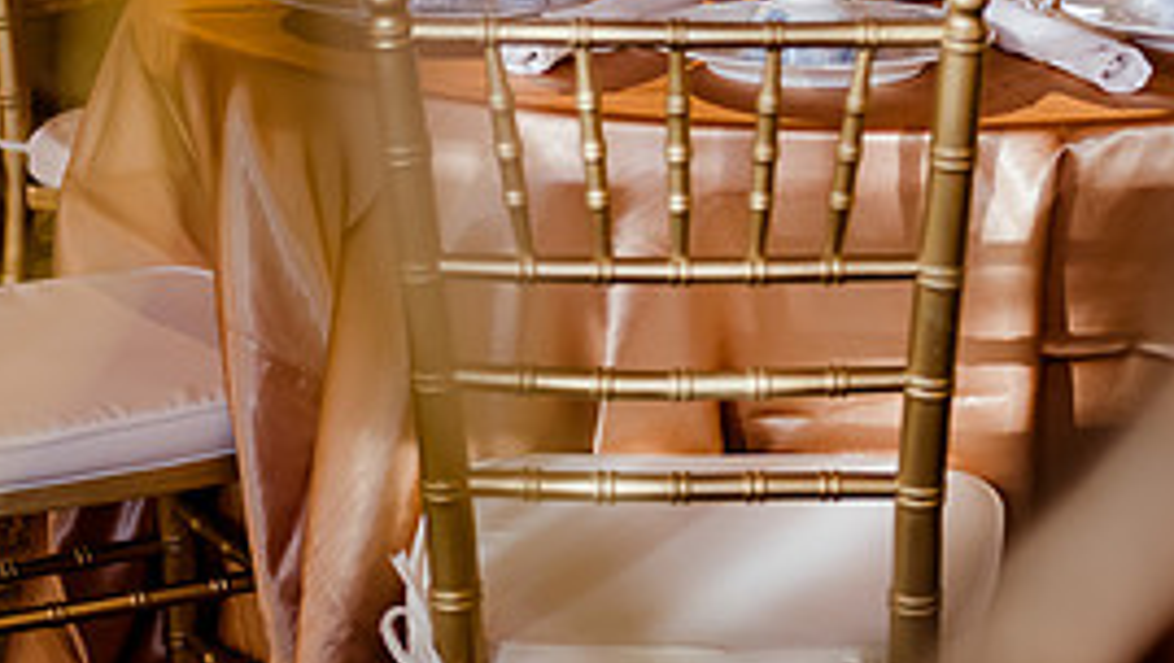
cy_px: -15
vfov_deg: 8.5
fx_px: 4425
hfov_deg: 14.9
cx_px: 1174
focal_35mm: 142
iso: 640
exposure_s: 1/160
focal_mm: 60
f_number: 2.8
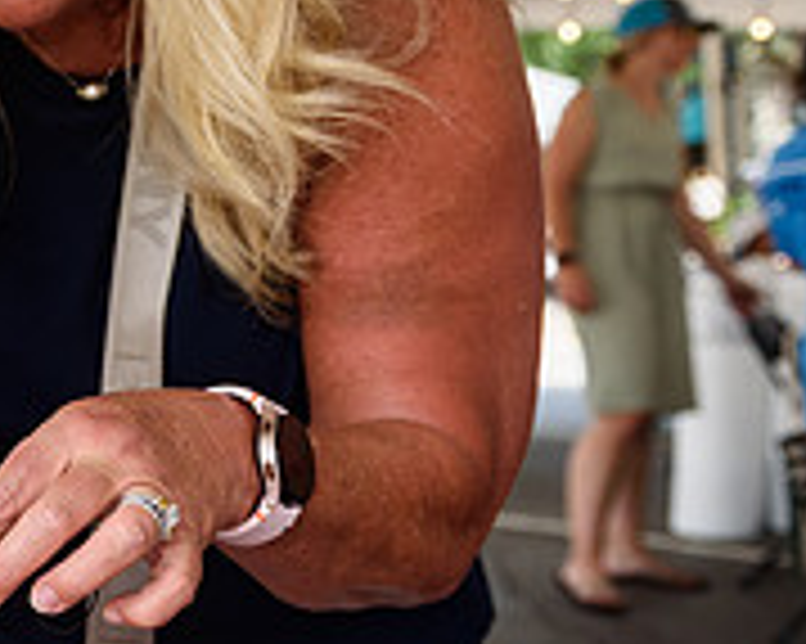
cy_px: 394
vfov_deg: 20.9
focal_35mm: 73
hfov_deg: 22.4
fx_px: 1740
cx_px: -329
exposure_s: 1/400
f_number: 5
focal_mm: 24
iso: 200
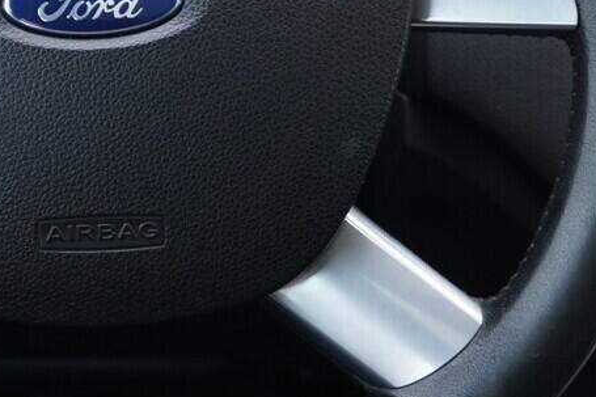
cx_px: 86
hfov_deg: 17.7
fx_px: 1887
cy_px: 71
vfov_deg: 12.0
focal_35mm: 114
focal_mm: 24
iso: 250
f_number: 2.8
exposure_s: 1/40
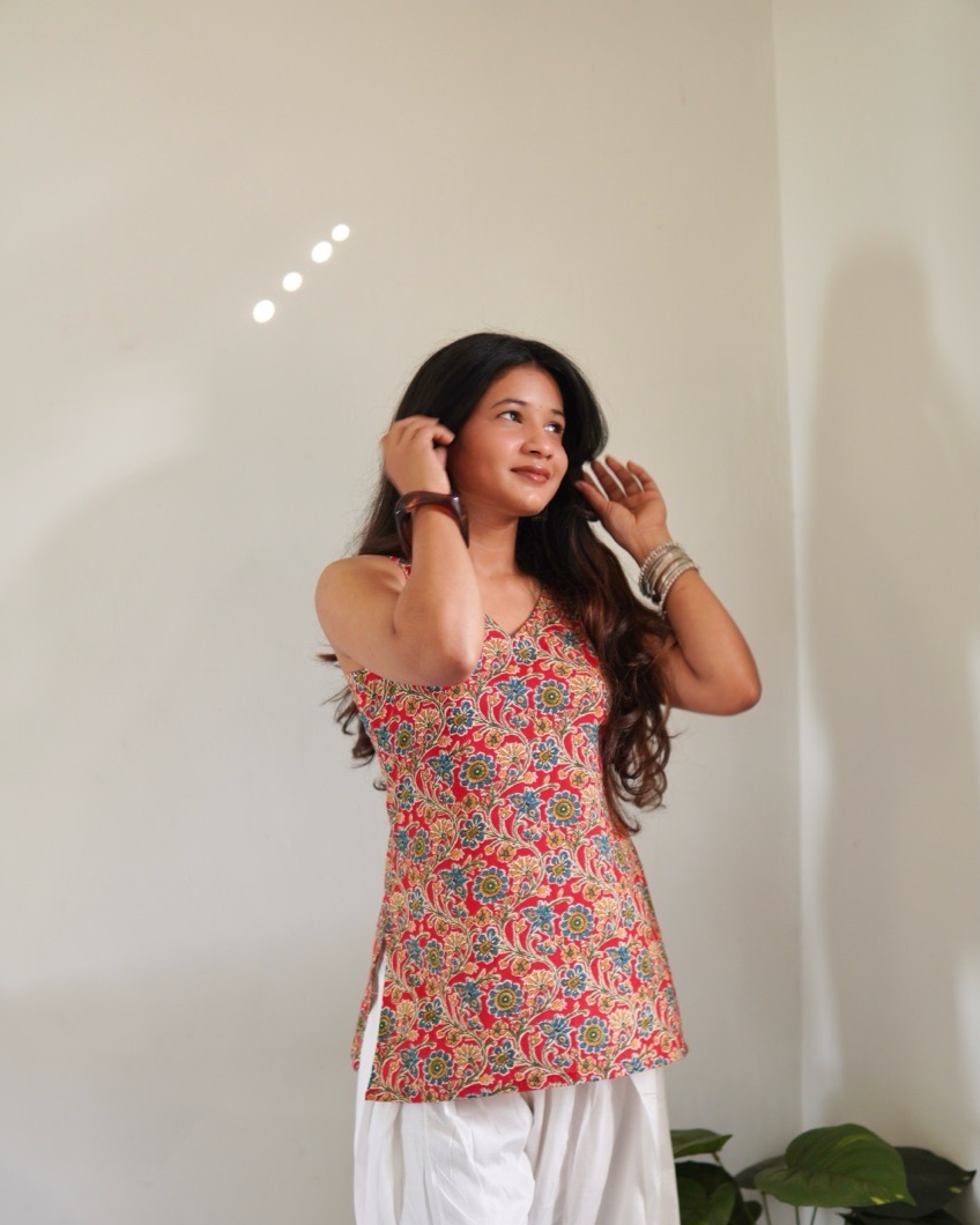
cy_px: 713
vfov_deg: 36.6
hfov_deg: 29.7
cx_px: 490
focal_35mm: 51
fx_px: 1849
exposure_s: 1/40
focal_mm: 30
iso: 160
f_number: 1.4
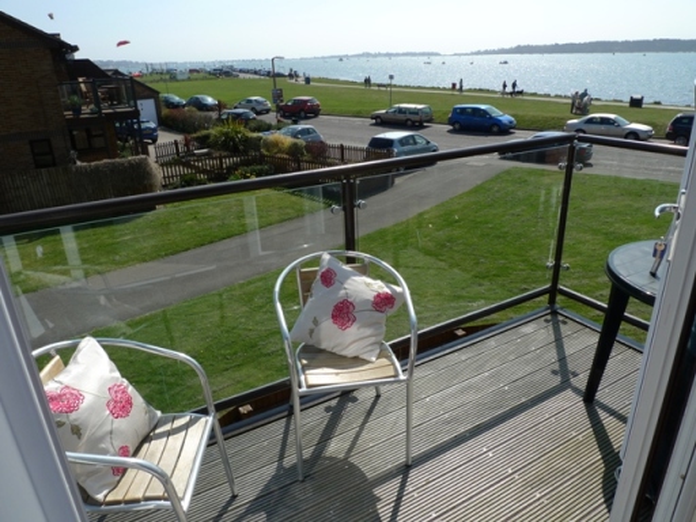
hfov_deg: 71.6
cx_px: 348
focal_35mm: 24
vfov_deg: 56.8
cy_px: 261
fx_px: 483
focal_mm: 5.1
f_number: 4
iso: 80
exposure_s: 1/1000
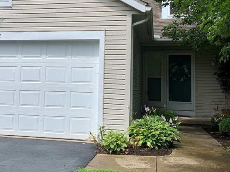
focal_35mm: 48
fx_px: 319
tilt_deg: +5.0
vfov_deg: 30.1
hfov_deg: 39.3
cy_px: 59
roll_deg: -1.9
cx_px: 79
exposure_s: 1/2994
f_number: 1.8
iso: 25
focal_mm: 4.25
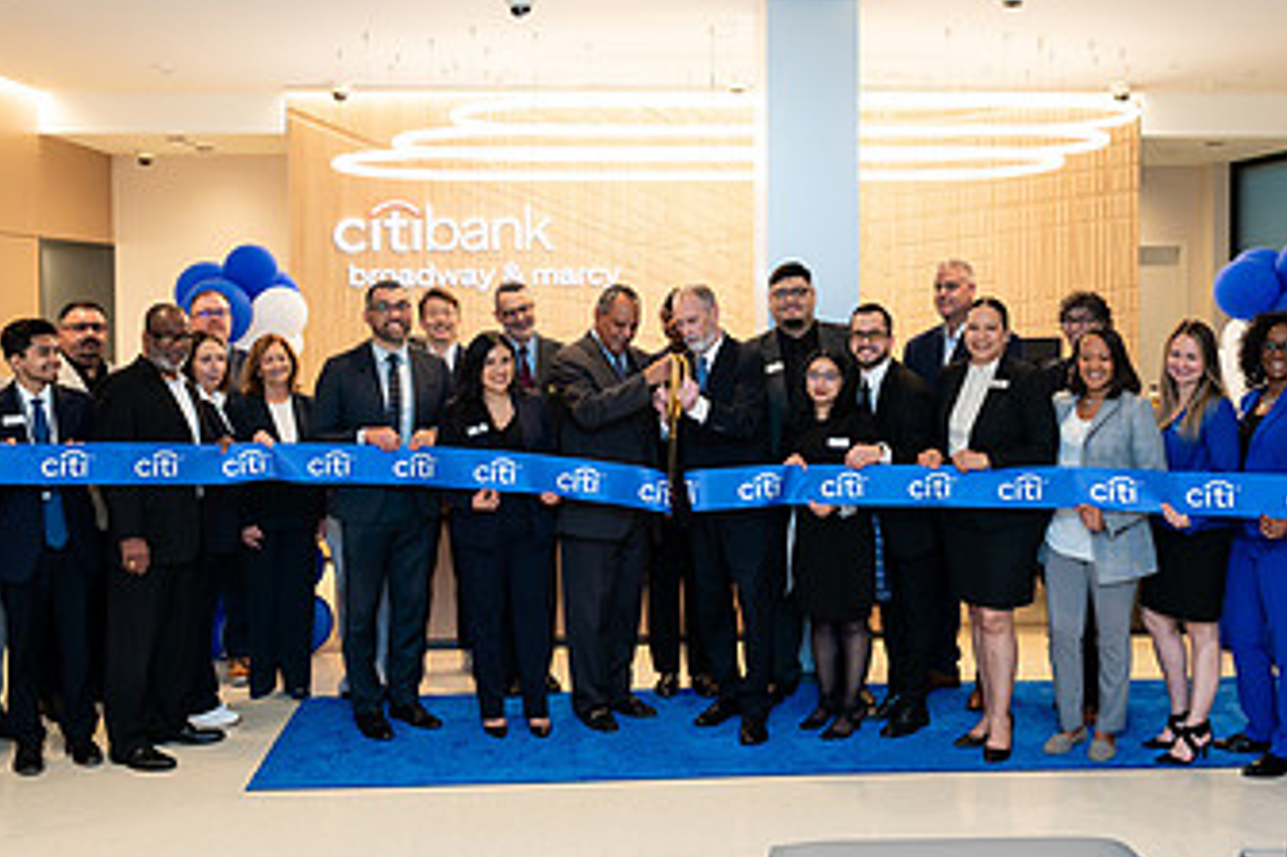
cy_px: 319
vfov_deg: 31.7
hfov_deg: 46.4
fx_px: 1501
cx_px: 645
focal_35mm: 42
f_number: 4
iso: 400
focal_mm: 24
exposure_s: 1/160
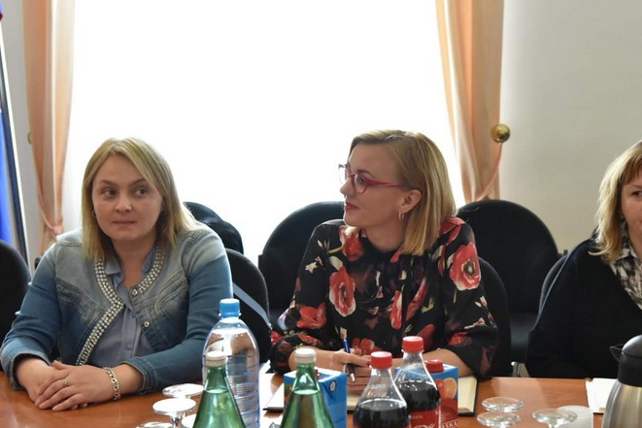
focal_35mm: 72
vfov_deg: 18.9
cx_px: 376
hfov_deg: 28.0
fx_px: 1284
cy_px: 230
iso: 10000
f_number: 5
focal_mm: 58
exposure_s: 1/640
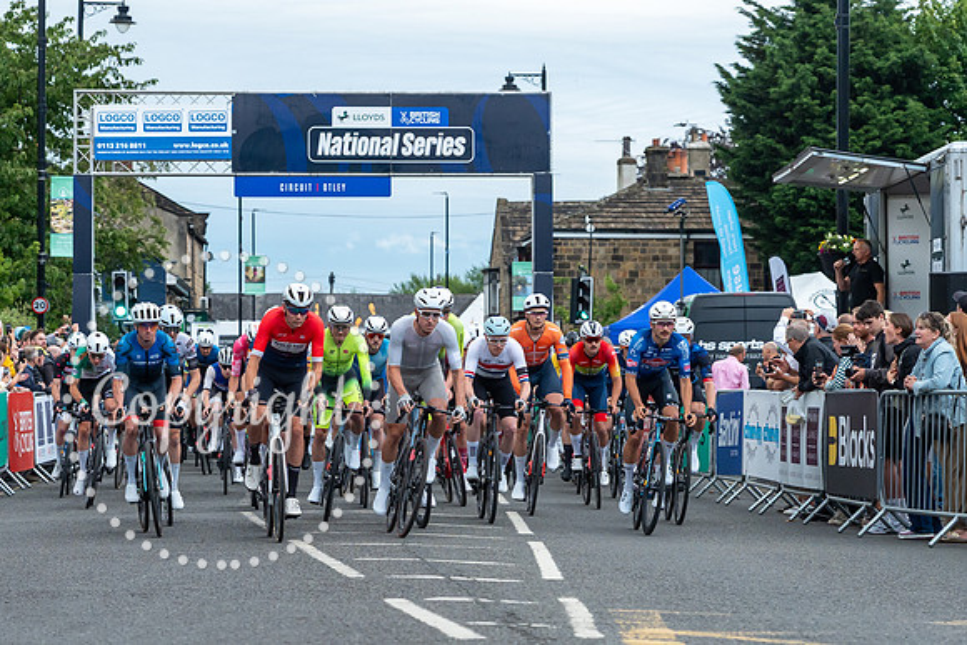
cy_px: 402
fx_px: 3404
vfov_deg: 10.8
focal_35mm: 127
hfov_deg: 16.2
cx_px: 388
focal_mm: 68
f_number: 3.5
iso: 1000
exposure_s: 1/800
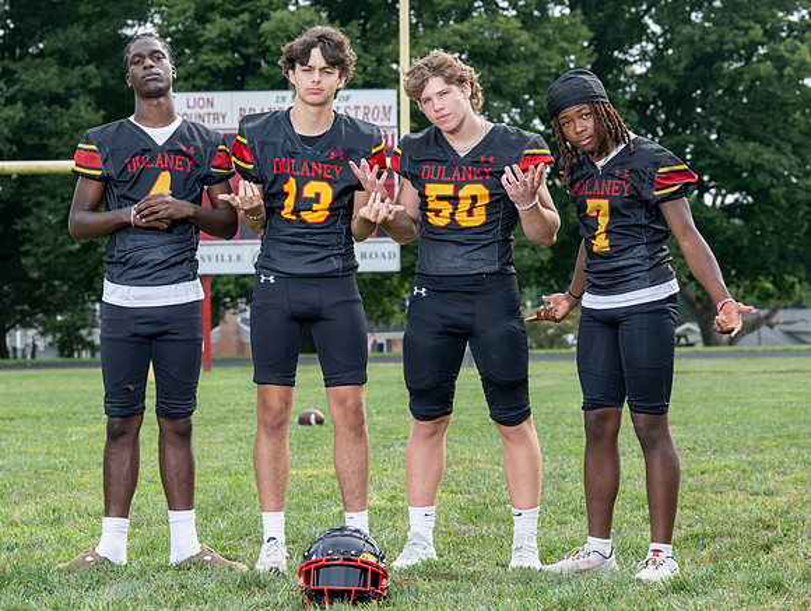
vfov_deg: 13.8
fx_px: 2516
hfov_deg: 18.3
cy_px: 247
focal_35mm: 107
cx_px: 394
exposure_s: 1/160
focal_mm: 76
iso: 100
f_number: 5.6
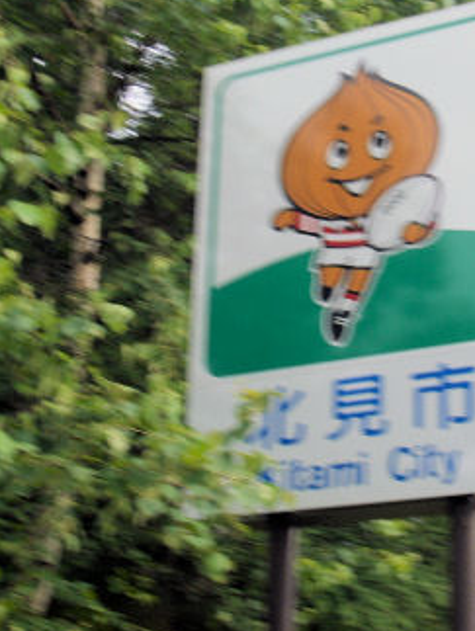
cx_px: 292
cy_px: 305
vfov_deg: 24.1
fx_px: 1479
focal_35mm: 81
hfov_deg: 18.2
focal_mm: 10.2
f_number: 3.5
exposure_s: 1/200
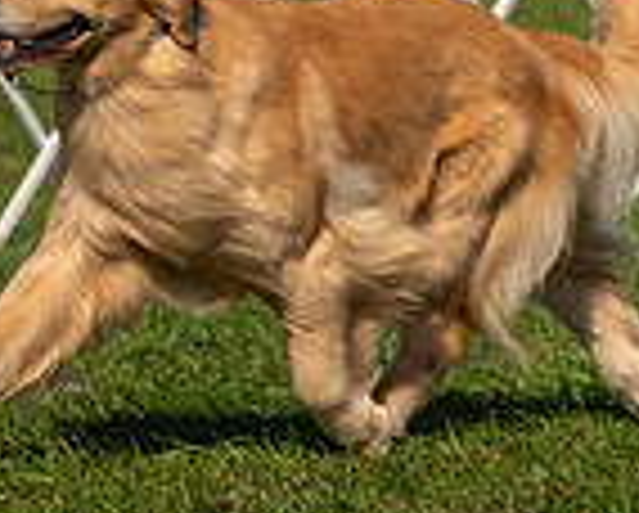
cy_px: -63
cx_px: 115
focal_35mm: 890
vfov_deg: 1.7
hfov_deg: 2.2
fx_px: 16855
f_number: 3.2
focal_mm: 200
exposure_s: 1/3200
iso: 200
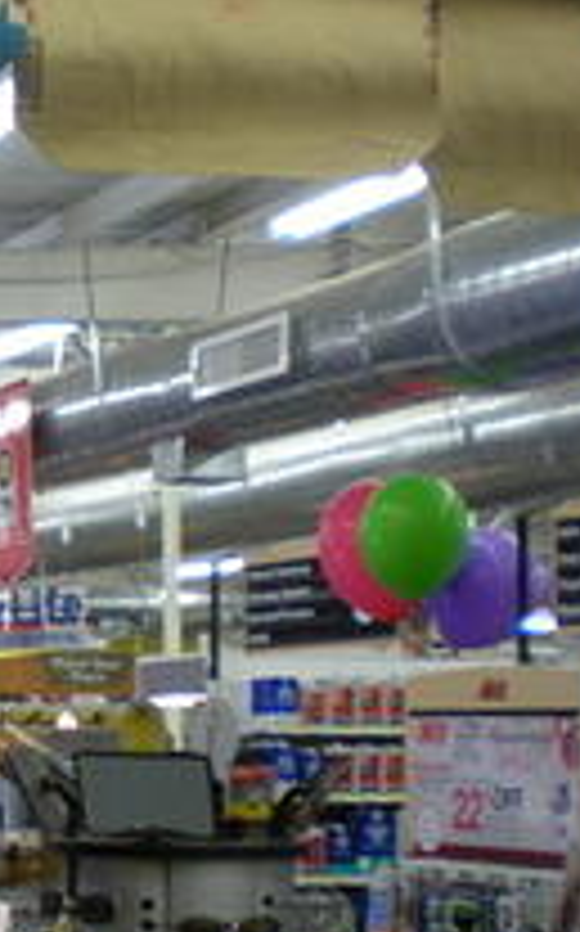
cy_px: 630
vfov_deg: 22.7
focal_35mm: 91
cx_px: -326
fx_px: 2306
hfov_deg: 13.4
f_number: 3.1
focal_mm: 6.3
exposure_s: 1/59
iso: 155
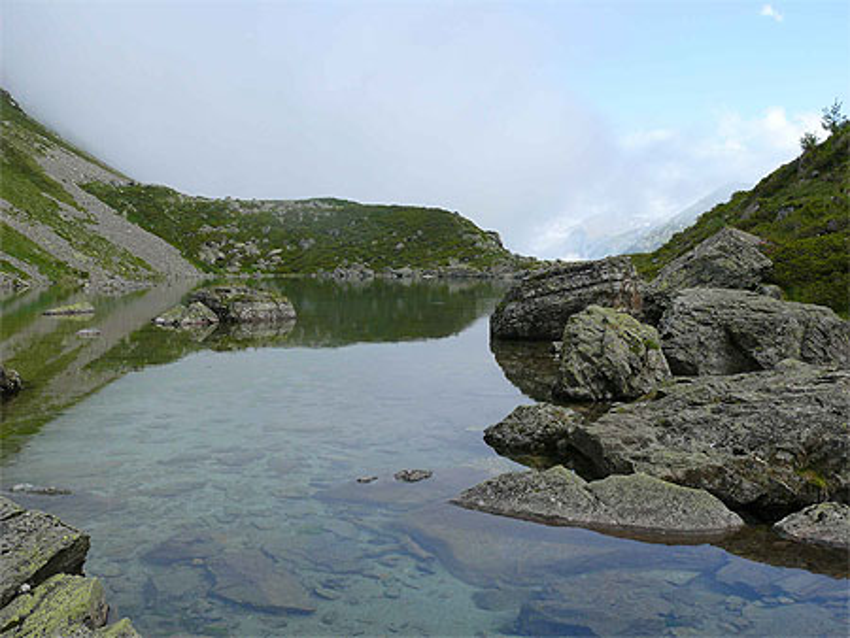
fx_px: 860
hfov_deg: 52.6
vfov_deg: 40.7
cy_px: 319
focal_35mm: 35
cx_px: 425
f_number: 5
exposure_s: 1/250
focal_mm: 7.4
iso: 100
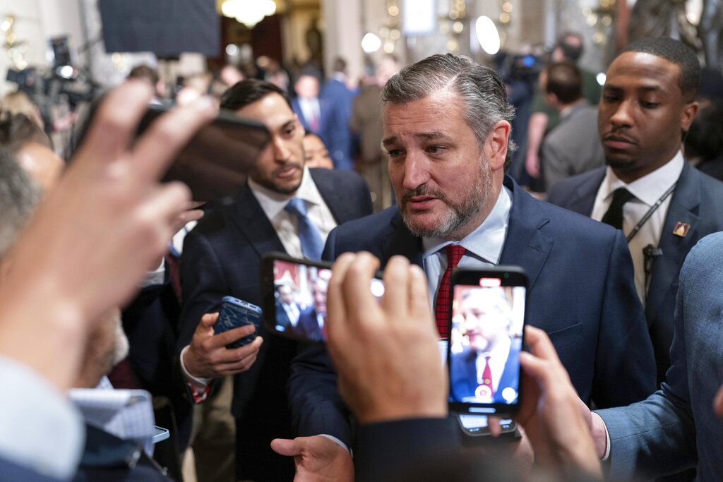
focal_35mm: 35
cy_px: 241
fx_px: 703
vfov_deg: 37.9
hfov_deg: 54.4
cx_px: 362
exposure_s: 1/400
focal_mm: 35
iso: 2500
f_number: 2.2
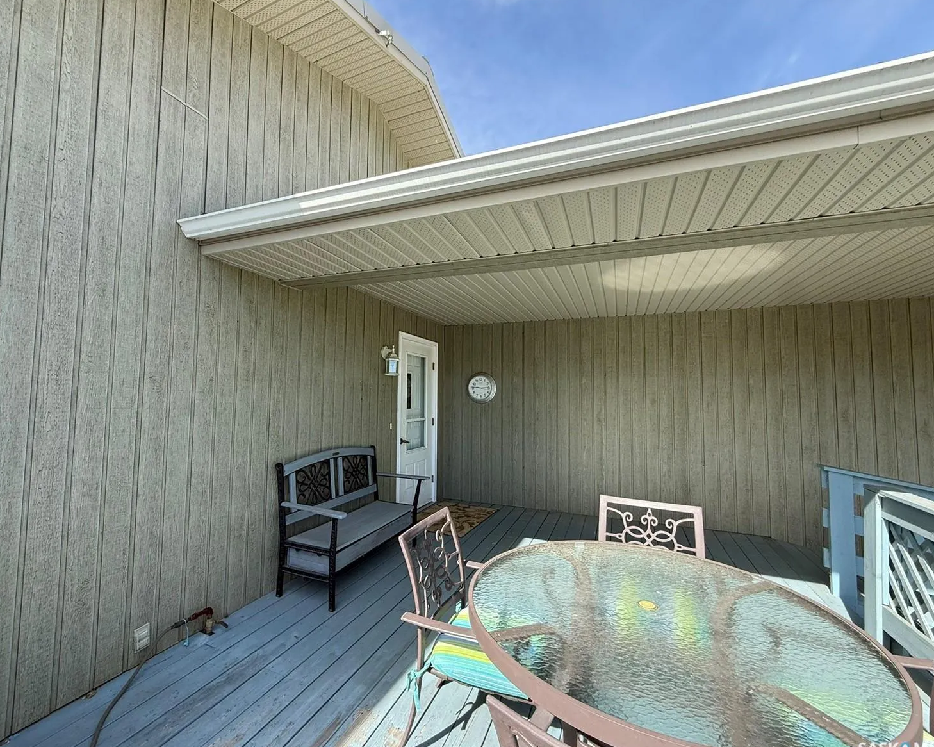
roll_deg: -1.2
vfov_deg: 84.0
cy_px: 372
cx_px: 445
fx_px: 415
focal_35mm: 15
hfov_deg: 96.7
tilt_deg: +4.5
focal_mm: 2.22
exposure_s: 1/400
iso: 64
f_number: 2.2
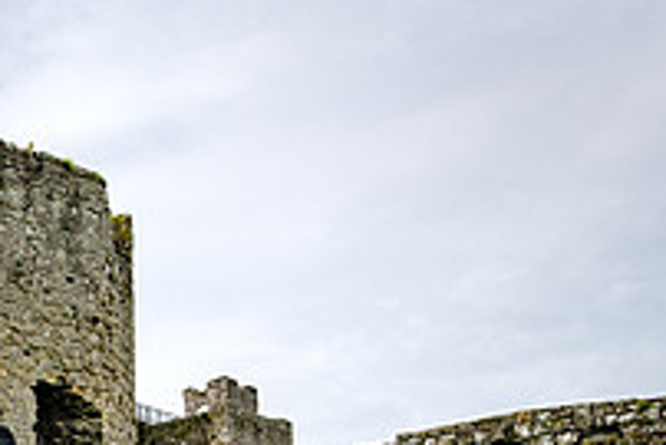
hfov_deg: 22.3
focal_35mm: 84
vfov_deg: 15.0
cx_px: -127
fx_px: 1555
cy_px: 687
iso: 200
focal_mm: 16
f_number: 6.4
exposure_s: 1/640
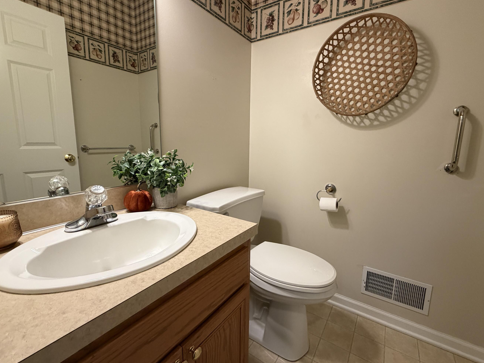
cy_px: 176
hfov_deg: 94.5
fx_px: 224
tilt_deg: -8.7
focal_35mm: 16
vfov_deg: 78.1
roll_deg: -1.4
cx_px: 248
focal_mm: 2.22
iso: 320
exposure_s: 1/83
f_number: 2.2
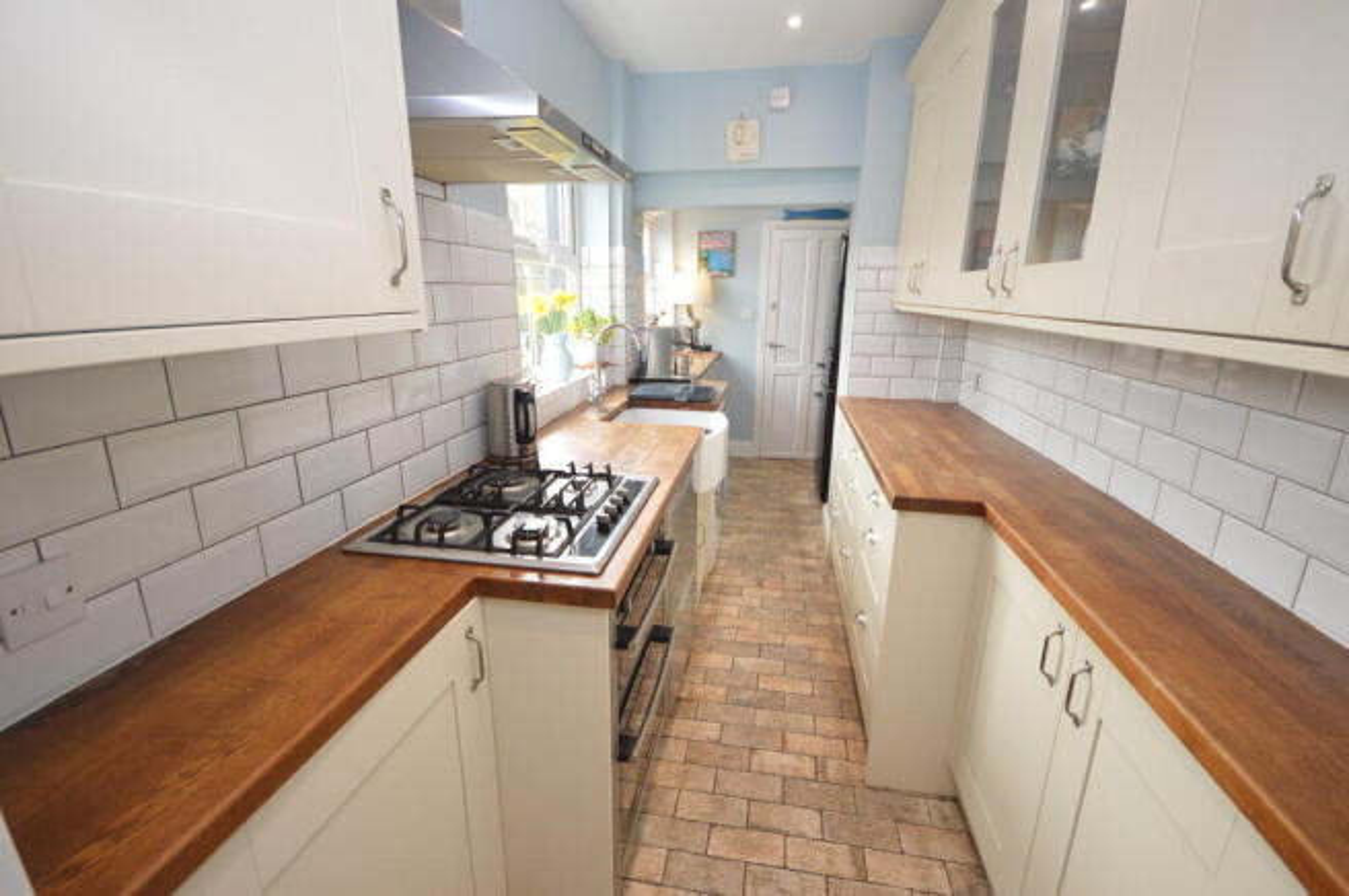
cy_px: 448
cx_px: 674
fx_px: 562
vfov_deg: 77.2
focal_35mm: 15
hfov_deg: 100.4
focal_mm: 10
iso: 400
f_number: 4.5
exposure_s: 1/80
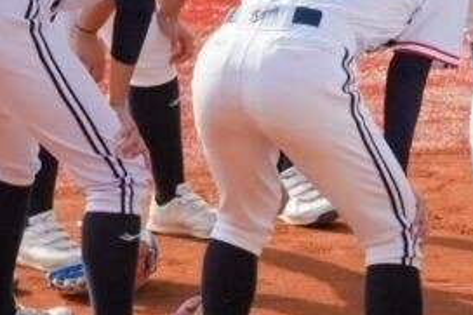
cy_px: -183
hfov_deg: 3.5
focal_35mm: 594
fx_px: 7799
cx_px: 360
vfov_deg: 2.3
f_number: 13
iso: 1600
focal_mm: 84
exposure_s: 1/1250
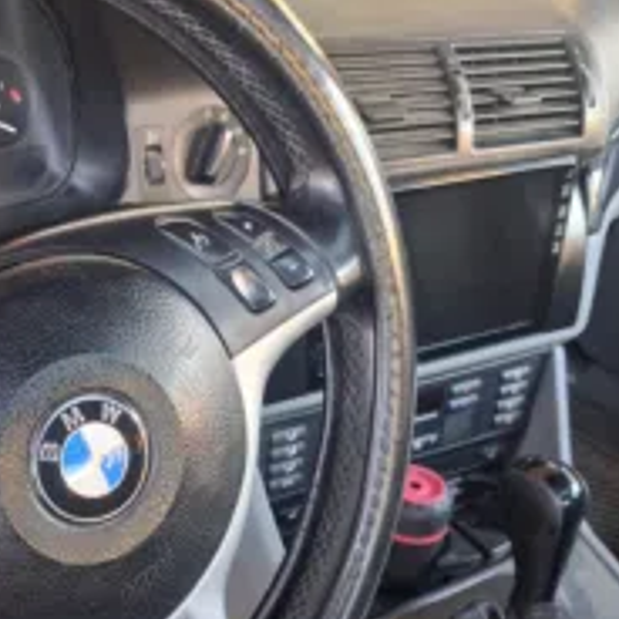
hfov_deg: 32.6
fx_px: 1052
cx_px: 222
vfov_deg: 32.6
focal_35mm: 52
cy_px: 400
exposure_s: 1/50
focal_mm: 4
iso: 400
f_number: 1.8
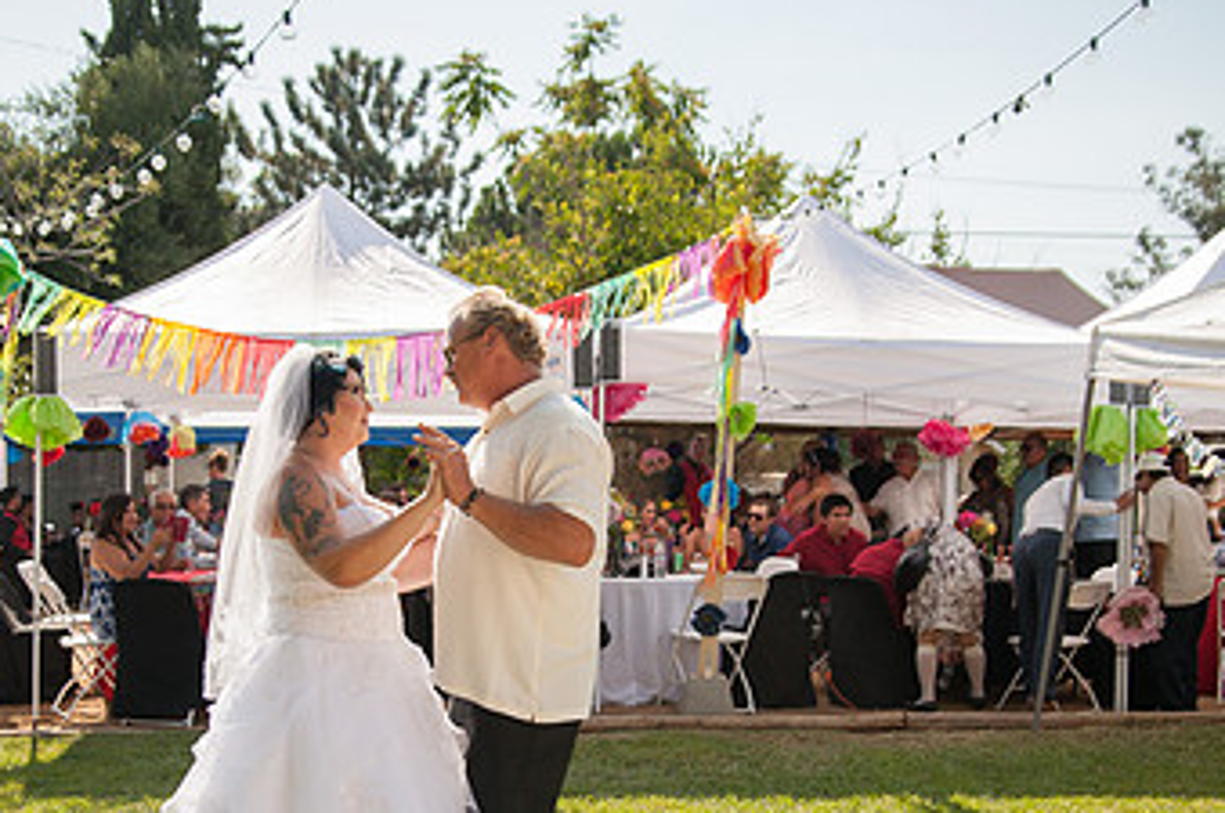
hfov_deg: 41.0
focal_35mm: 48
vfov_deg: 27.6
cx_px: 491
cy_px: 618
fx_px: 1631
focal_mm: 28
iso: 200
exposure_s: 1/2500
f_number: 2.8
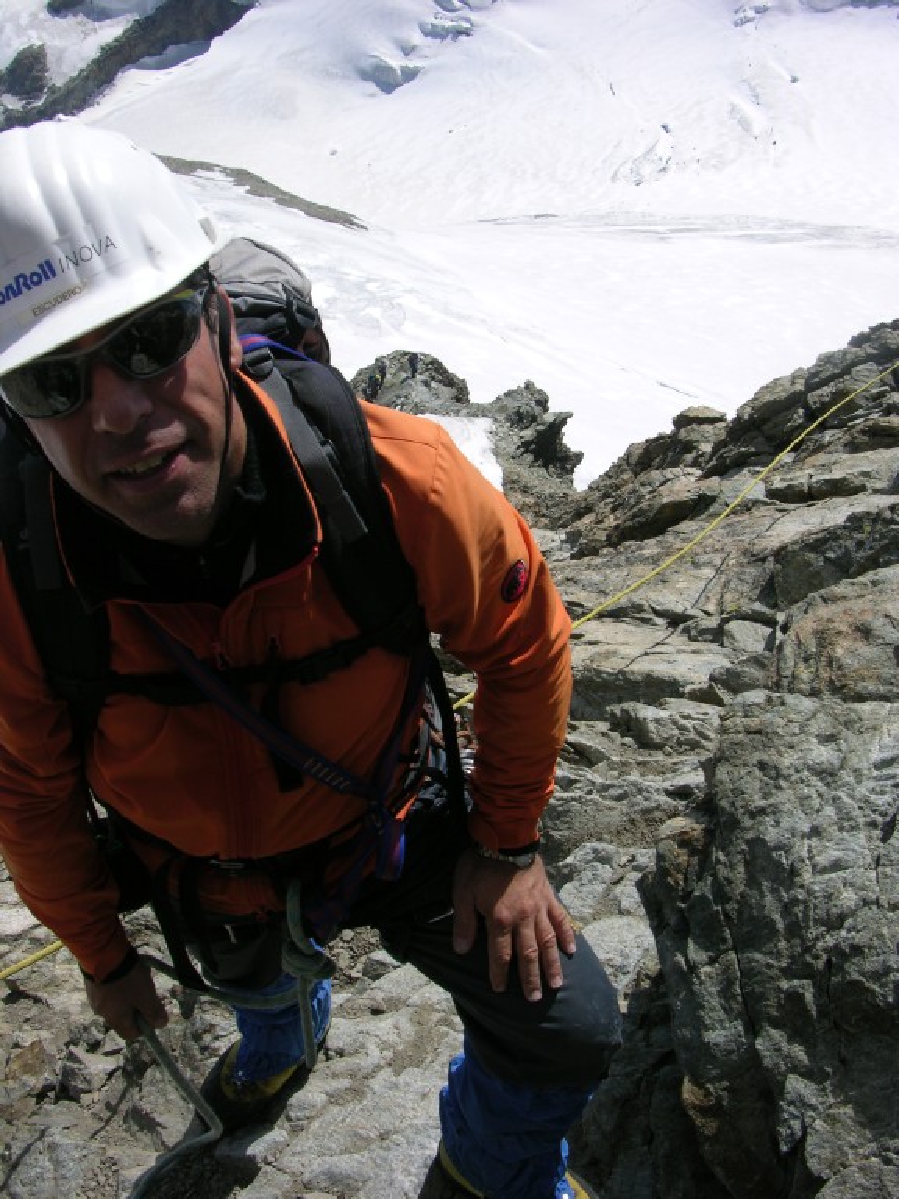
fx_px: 1212
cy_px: 600
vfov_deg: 52.6
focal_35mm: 35
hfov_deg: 40.7
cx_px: 450
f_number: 7.1
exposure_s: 1/283
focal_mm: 8.9
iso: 50
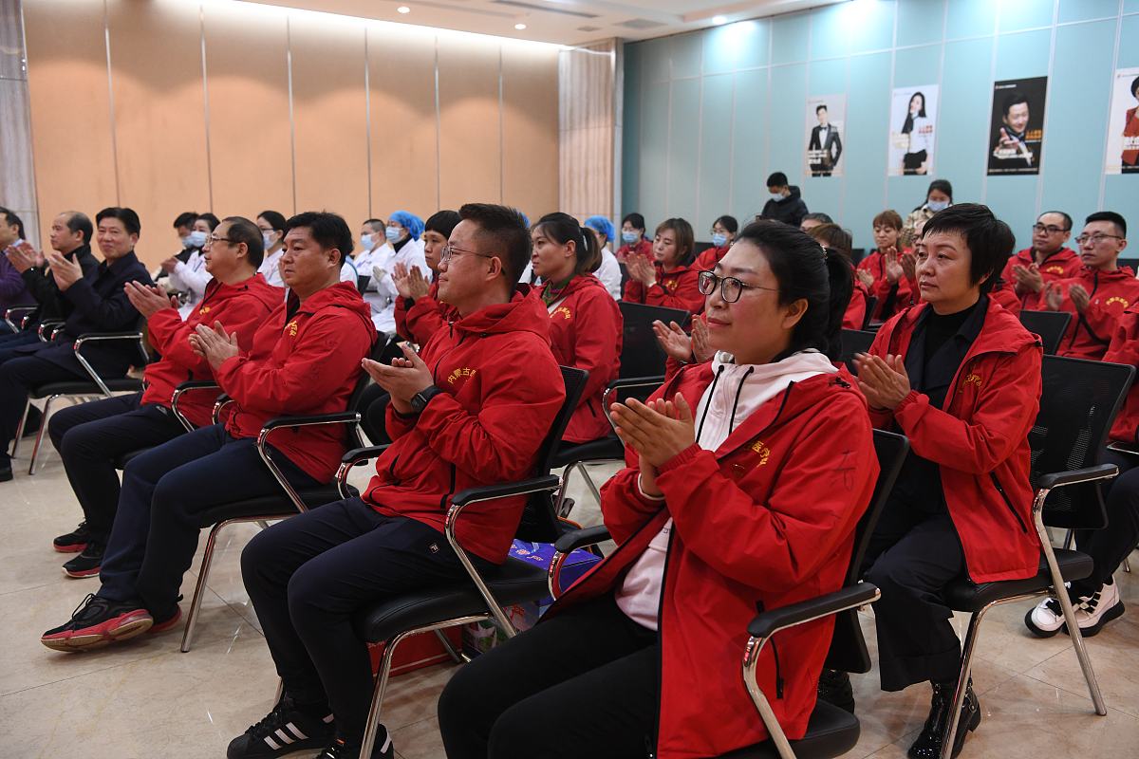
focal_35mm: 32
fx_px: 1012
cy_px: 380
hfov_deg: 58.7
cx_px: 570
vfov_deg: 41.1
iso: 2000
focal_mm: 32
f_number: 4.5
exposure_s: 1/80
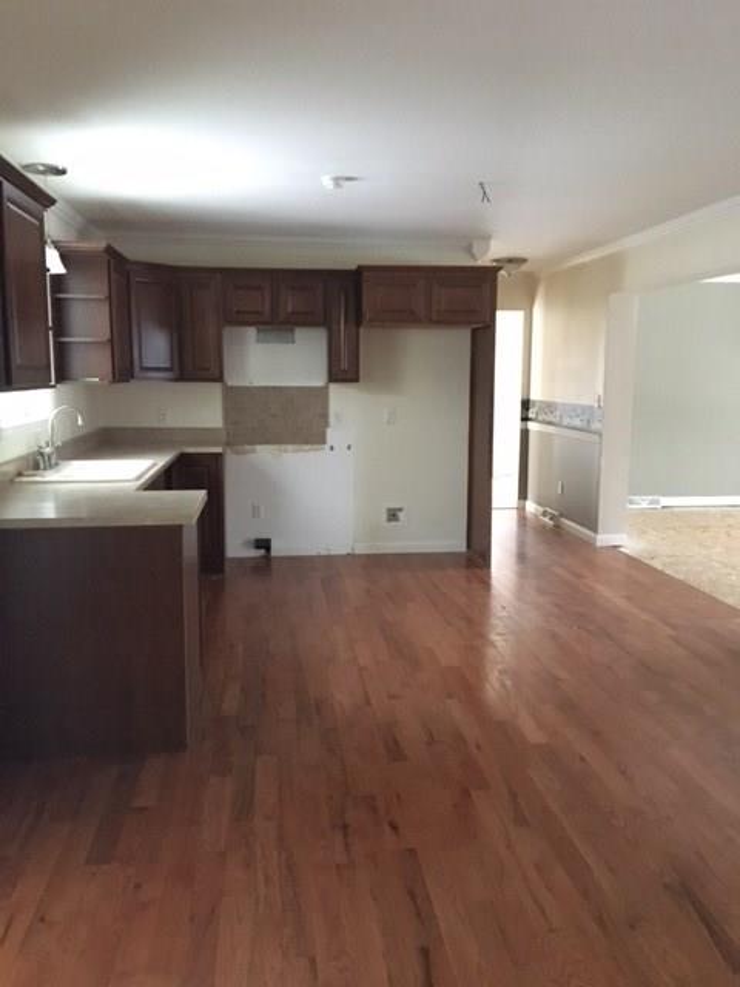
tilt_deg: -6.8
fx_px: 827
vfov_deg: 61.7
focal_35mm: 29
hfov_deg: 48.2
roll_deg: -0.4
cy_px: 494
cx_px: 370
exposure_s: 1/15
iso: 1000
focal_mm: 4.15
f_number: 2.2
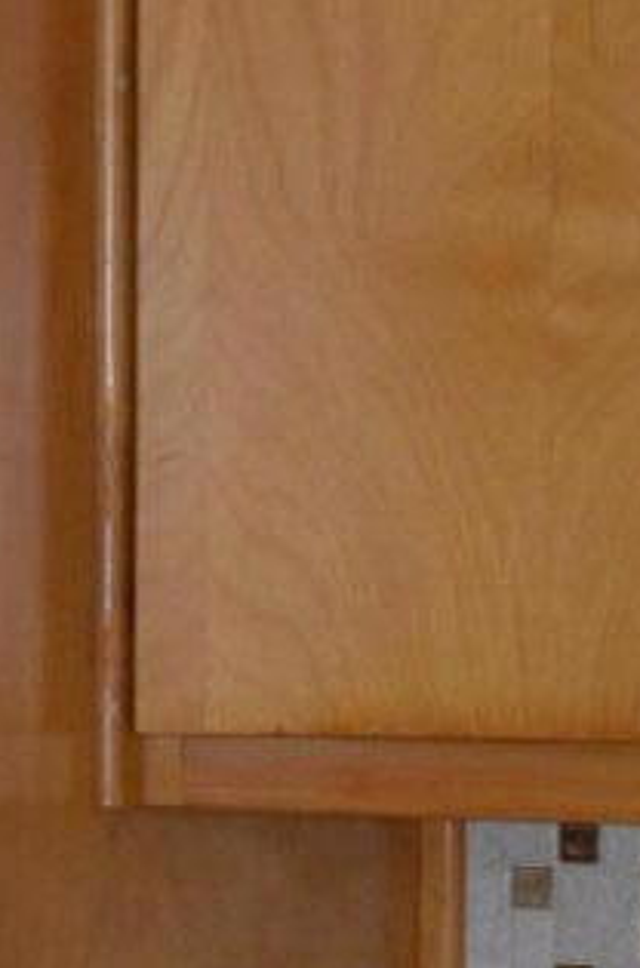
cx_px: -606
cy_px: 1149
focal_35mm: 267
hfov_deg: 5.0
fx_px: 7167
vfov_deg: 7.7
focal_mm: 28
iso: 800
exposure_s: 1/60
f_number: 4.5
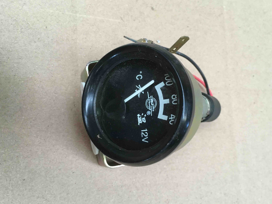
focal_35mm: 32
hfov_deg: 56.8
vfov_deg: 44.1
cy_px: 108
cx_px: 142
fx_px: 251
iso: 125
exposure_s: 1/33
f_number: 2.2
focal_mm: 4.15
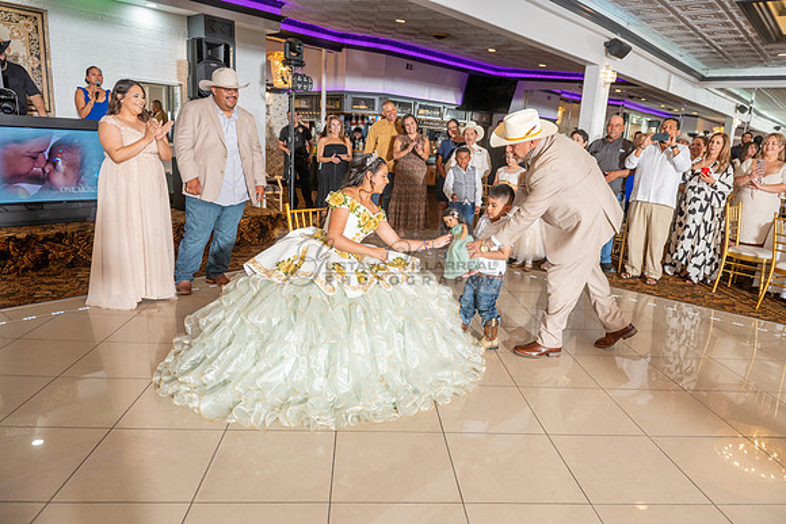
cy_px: 262
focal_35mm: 24
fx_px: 524
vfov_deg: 53.2
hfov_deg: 73.7
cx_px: 393
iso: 500
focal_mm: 24
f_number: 4.5
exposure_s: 1/200
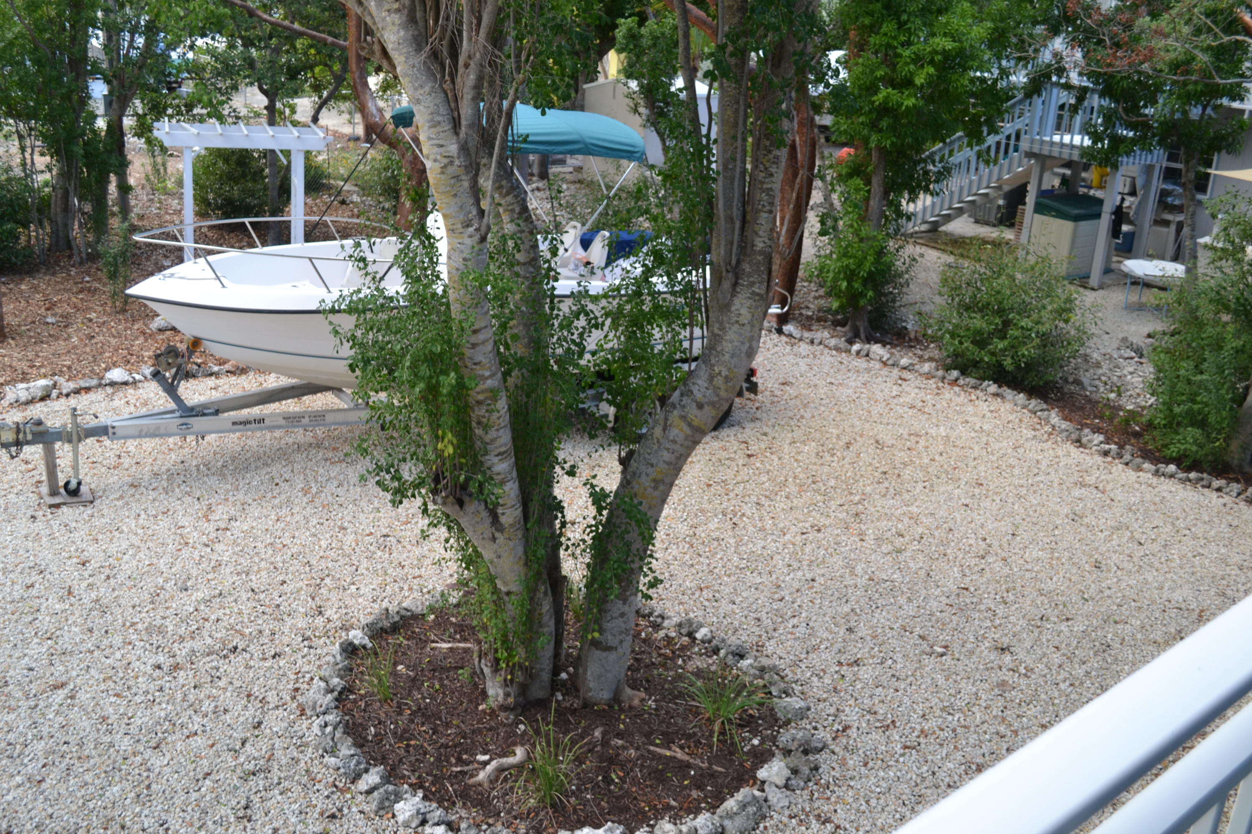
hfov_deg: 53.1
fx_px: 1252
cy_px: 417
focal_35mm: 36
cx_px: 626
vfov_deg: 36.9
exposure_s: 1/125
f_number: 5.6
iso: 400
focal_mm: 24
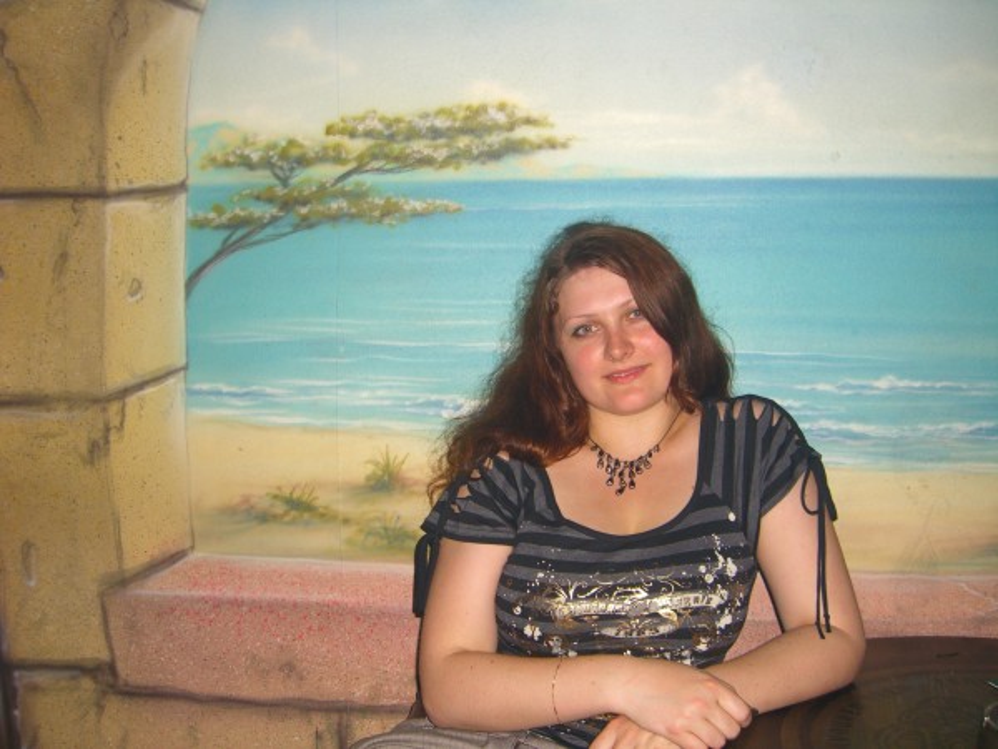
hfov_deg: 49.0
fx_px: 1096
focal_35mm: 38
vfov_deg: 37.7
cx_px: 499
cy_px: 374
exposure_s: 1/60
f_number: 2.8
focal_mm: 7.9
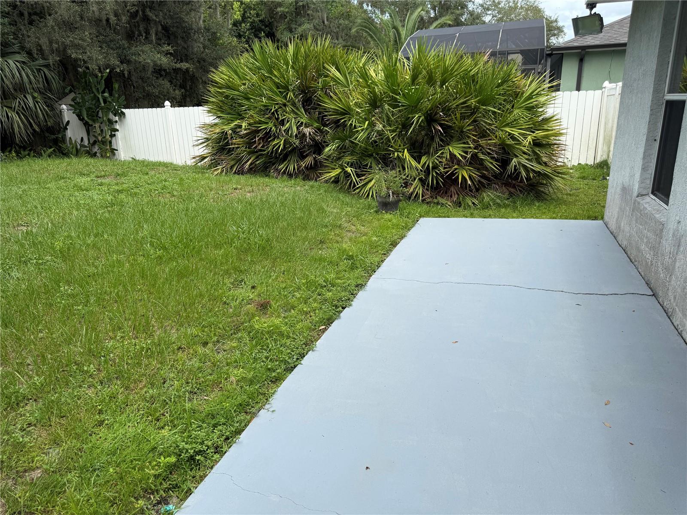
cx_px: 344
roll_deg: +1.5
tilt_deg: -18.9
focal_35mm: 24
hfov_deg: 71.6
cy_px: 258
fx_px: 476
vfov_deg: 56.8
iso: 80
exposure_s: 1/2169
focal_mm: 6.76
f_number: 1.78
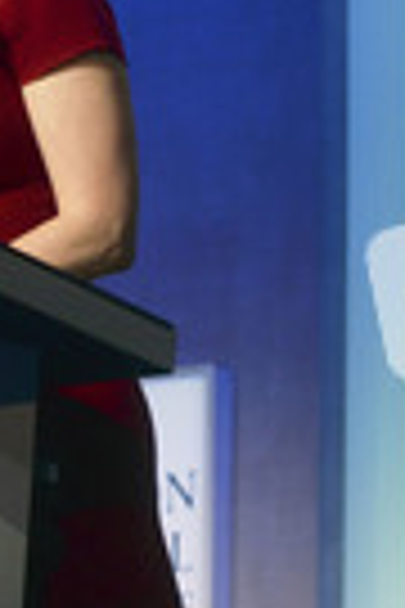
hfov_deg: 6.6
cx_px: -169
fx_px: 3493
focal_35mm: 207
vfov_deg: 9.9
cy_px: 500
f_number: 4
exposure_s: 1/500
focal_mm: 70
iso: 1600
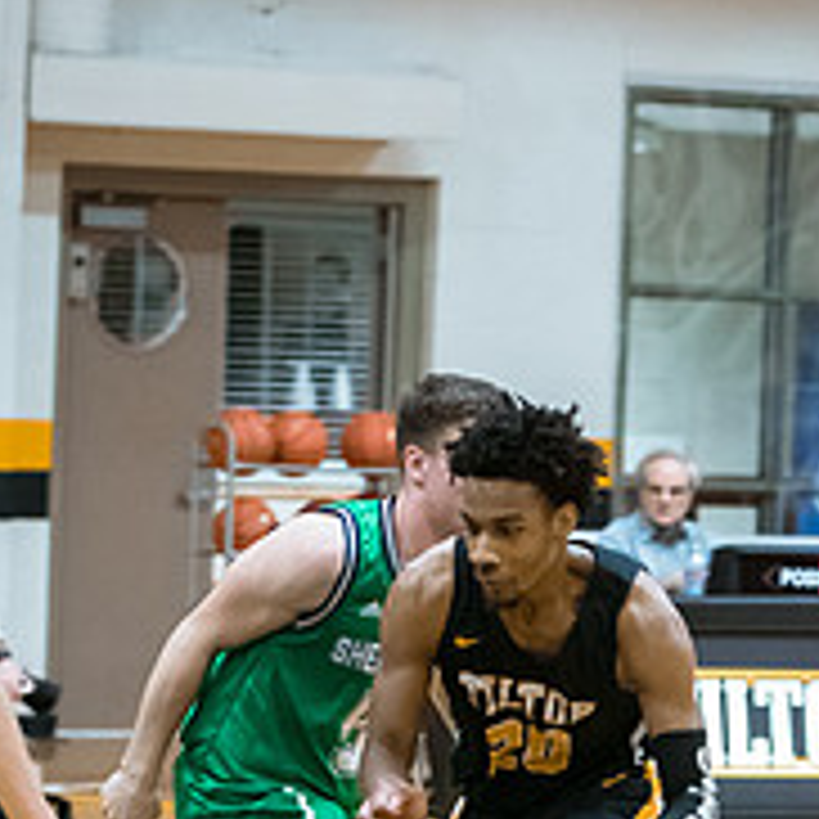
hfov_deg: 5.9
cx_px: 522
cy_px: 770
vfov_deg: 5.8
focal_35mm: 299
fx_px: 8004
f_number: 2.8
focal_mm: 95
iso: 3200
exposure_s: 1/400
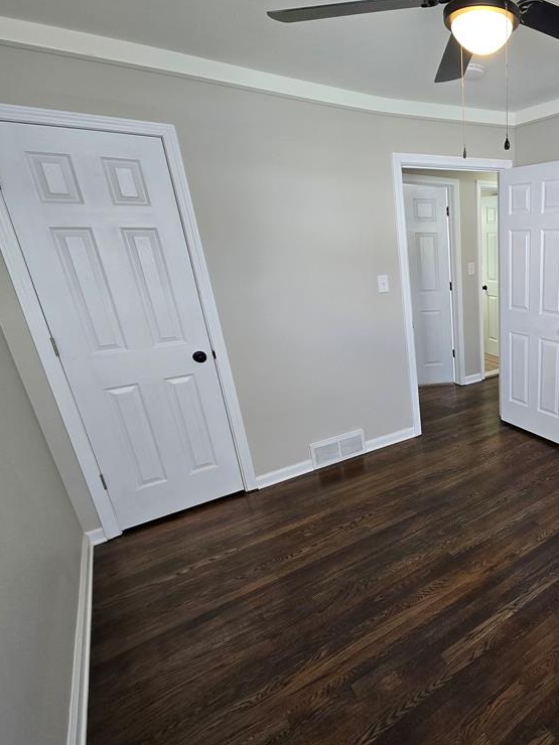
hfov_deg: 60.4
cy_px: 368
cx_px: 506
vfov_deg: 87.8
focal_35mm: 18
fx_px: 388
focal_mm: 2.2
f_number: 2.2
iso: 80
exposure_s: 1/60
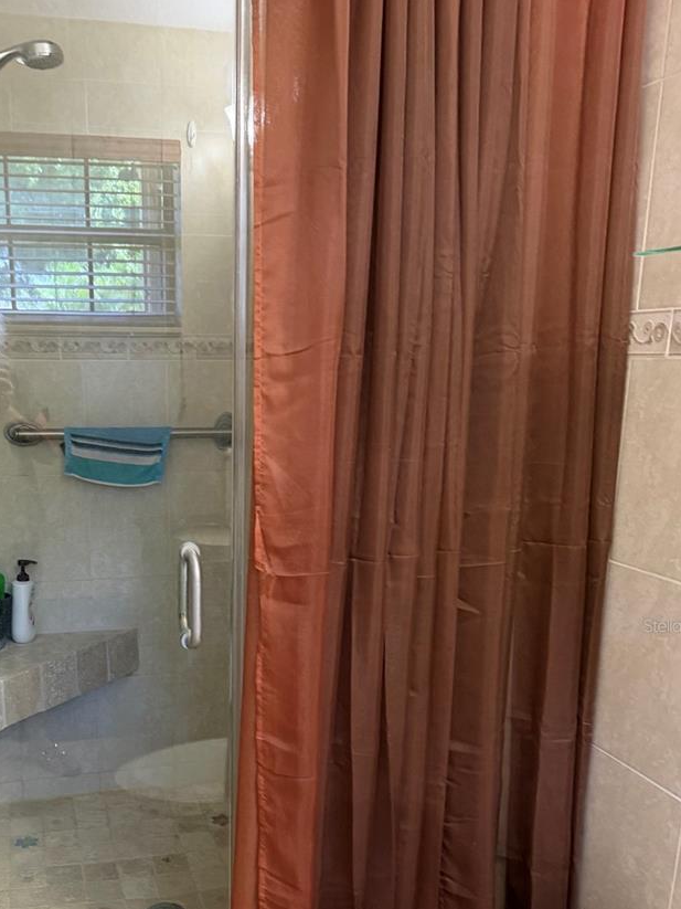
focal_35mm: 35
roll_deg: +0.3
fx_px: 918
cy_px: 625
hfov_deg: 40.2
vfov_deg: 51.4
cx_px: 225
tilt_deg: -15.2
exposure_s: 1/60
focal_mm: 6.76
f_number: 1.78
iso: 400
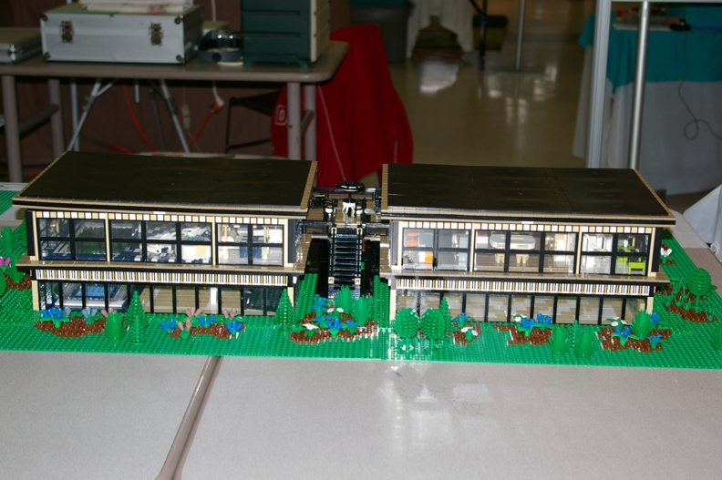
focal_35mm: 57
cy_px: 240
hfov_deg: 35.1
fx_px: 1142
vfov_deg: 23.7
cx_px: 361
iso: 200
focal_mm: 38
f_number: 4.5
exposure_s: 1/60
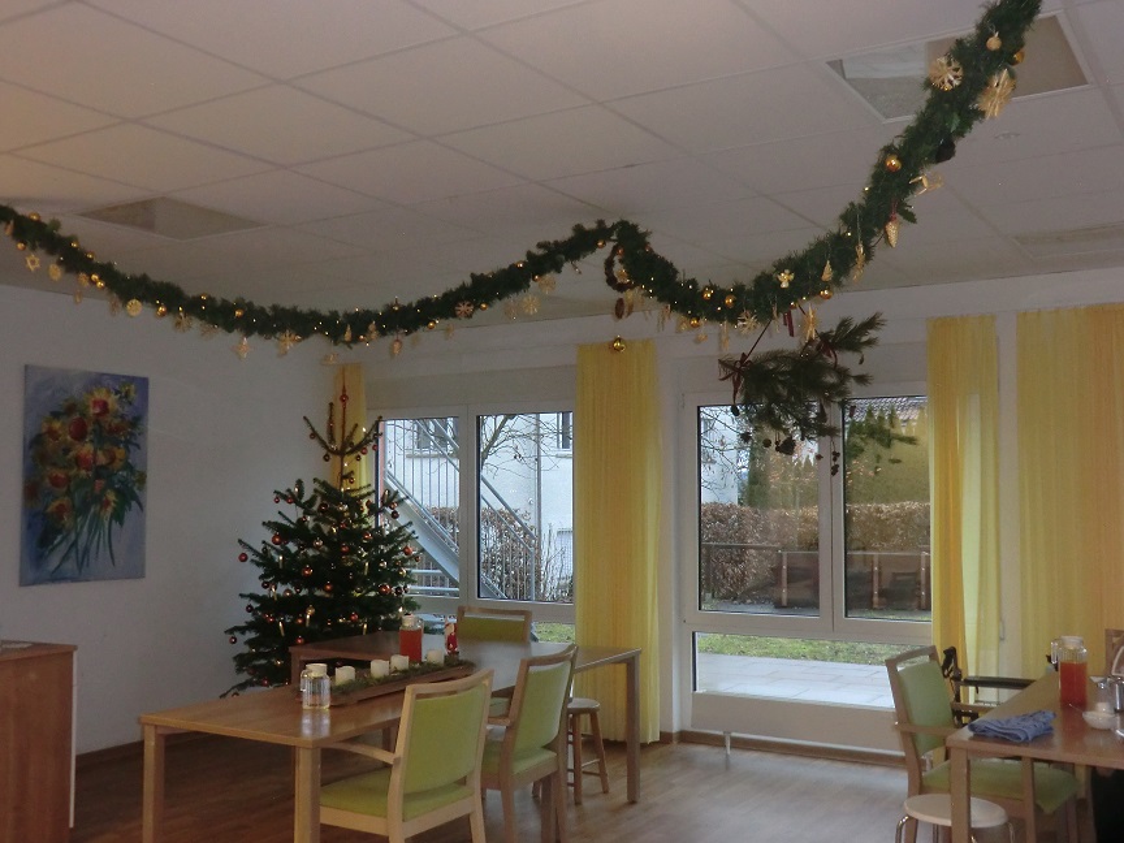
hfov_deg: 54.0
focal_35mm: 34
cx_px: 562
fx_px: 1104
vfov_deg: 41.8
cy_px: 422
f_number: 3.6
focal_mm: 6.1
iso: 400
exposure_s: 1/60
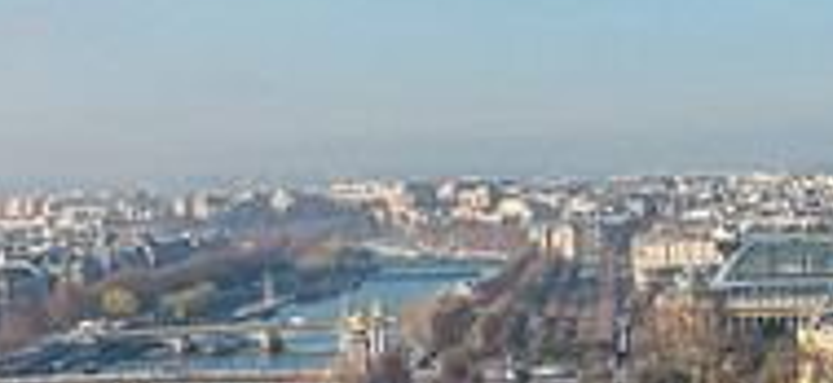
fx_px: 1844
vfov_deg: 11.9
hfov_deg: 24.1
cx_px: 868
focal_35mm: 87
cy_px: 266
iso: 125
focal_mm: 8.8
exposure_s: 1/200
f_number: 8
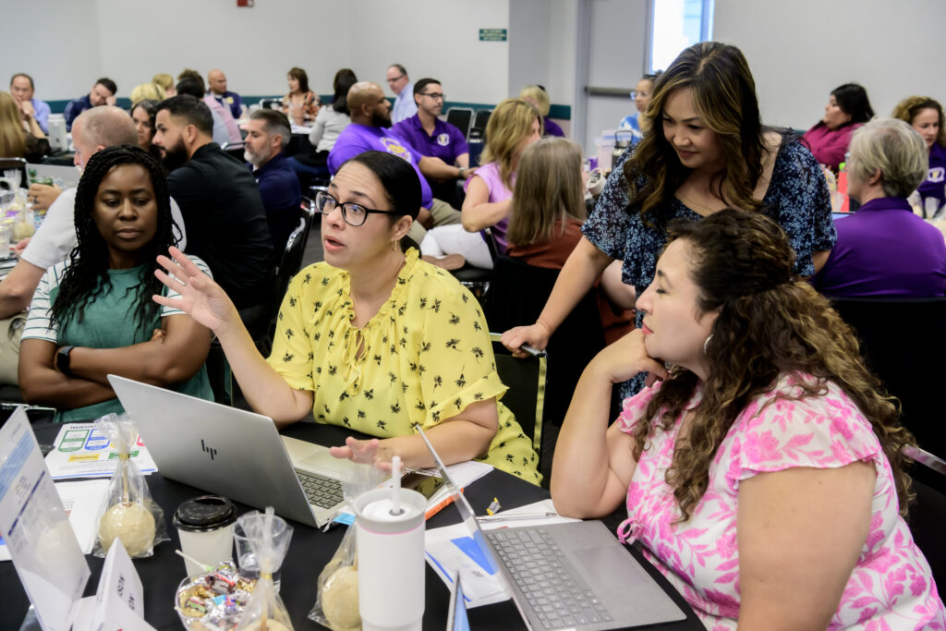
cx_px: 473
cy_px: 316
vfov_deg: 35.1
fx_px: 999
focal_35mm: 38
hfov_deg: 50.7
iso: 4000
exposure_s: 1/100
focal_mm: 38
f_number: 5.6
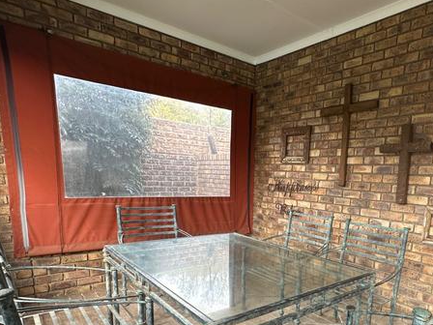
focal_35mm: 25
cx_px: 284
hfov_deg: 67.7
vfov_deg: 52.8
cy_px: 237
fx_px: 313
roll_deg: -3.6
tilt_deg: -8.7
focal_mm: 2.22
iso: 100
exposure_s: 1/99
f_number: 2.2
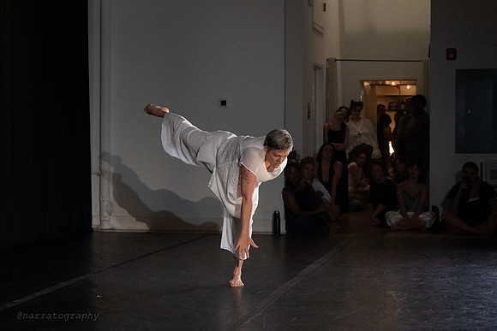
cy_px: 158
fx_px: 1088
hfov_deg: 25.7
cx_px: 238
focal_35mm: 79
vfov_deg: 17.3
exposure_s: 1/500
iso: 6400
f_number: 4.5
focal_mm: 59
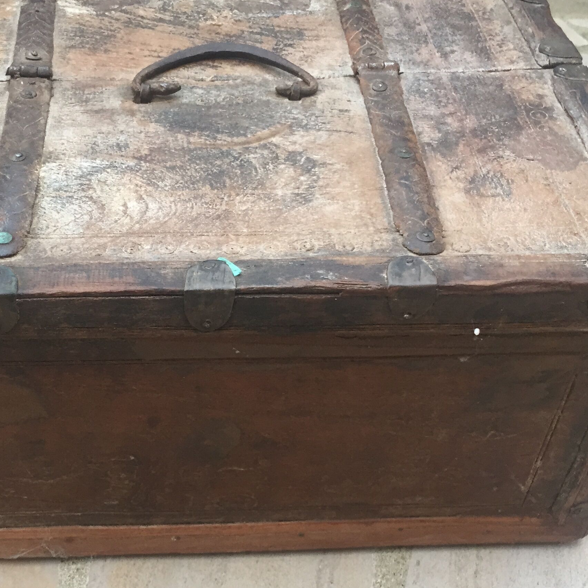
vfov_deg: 34.5
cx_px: 210
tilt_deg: -35.8
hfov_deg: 34.4
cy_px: 363
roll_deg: -0.4
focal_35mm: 49
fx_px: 942
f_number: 2.2
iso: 80
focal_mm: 4.15
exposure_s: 1/30
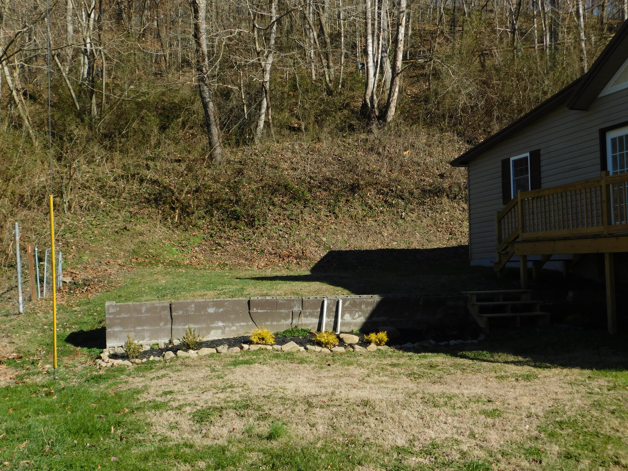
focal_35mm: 40
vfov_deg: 36.0
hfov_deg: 46.8
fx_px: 726
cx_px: 314
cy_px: 236
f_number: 3.6
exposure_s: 1/1000
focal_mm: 7.1
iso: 125
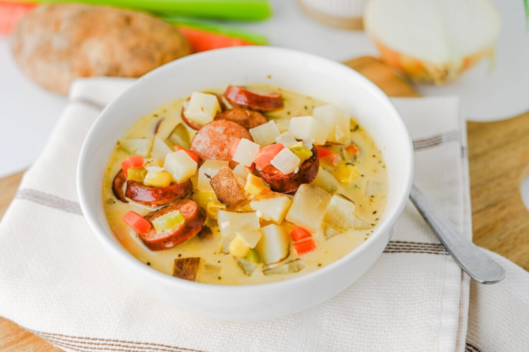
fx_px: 734
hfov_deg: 39.6
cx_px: 264
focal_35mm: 50
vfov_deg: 26.9
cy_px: 176
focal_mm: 50
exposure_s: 1/125
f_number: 4
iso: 160
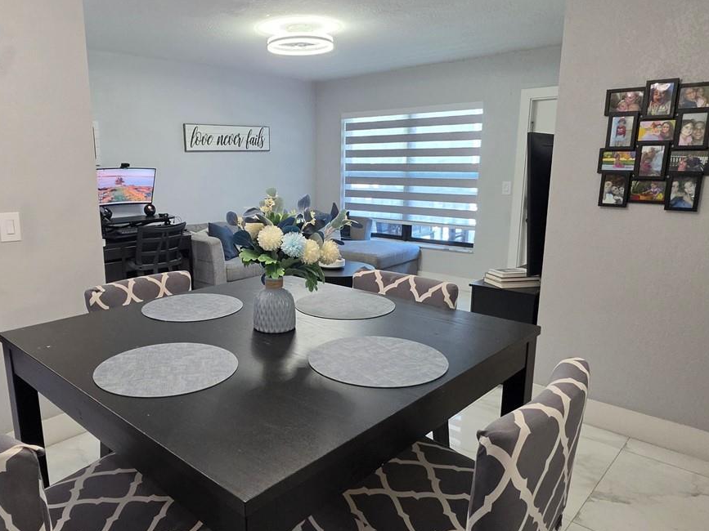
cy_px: 279
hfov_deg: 70.9
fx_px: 491
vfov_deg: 56.8
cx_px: 285
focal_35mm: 24
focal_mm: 2.2
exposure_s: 1/120
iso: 320
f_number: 1.9
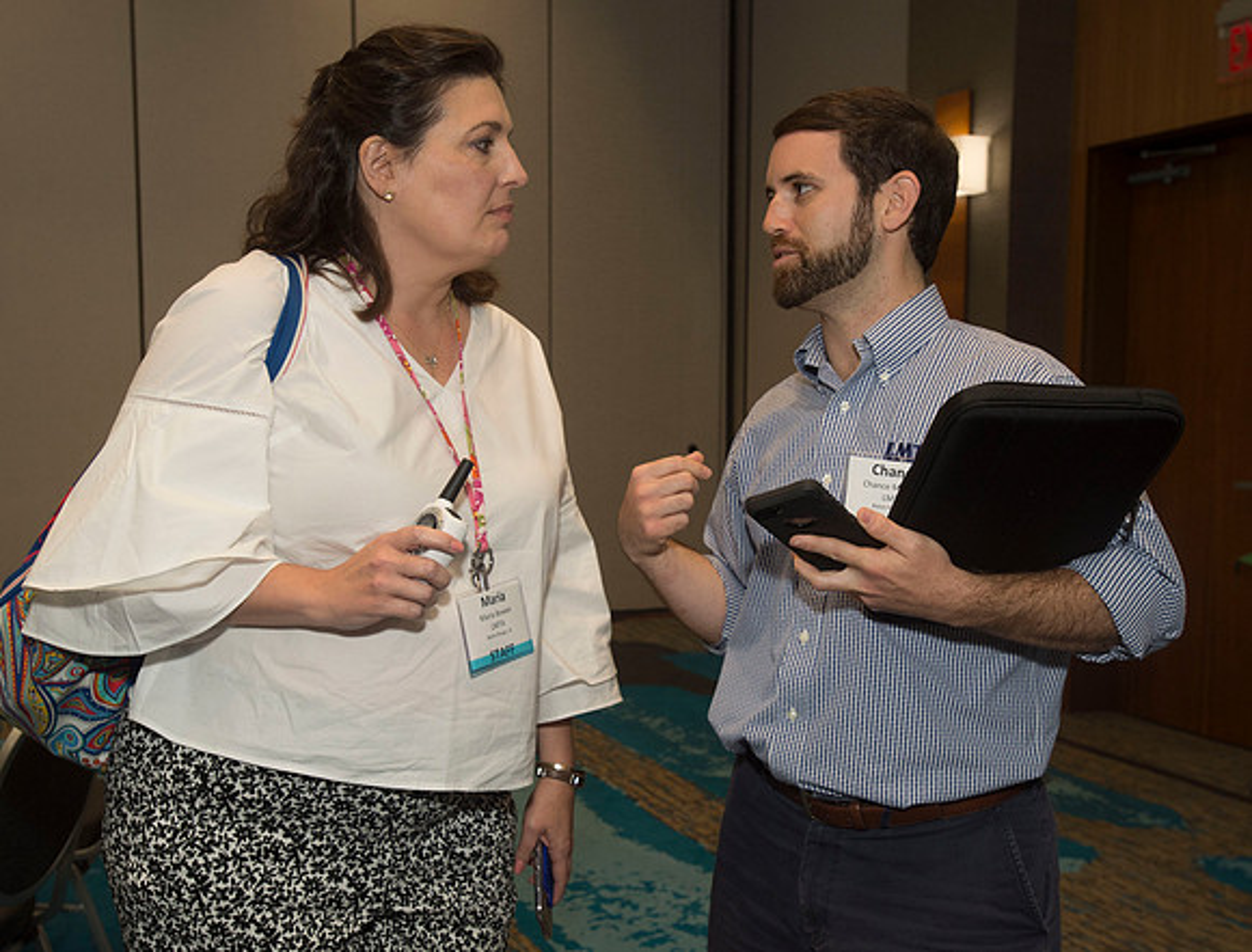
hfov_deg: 43.2
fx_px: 1580
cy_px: 533
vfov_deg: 33.5
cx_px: 645
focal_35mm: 43
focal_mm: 35
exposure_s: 1/250
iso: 1250
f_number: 5.6
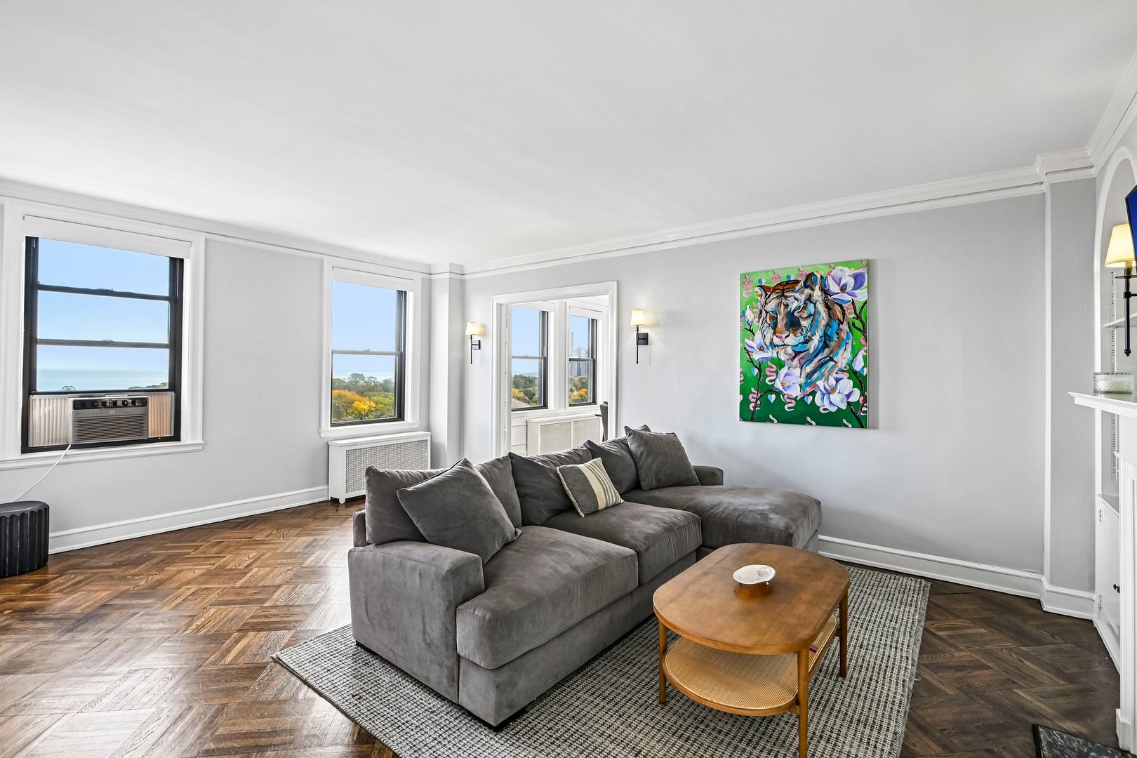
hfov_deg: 96.7
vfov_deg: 73.7
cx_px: 568
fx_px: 505
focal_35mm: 16
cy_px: 379
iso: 400
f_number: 13
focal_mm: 16
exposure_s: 1/15
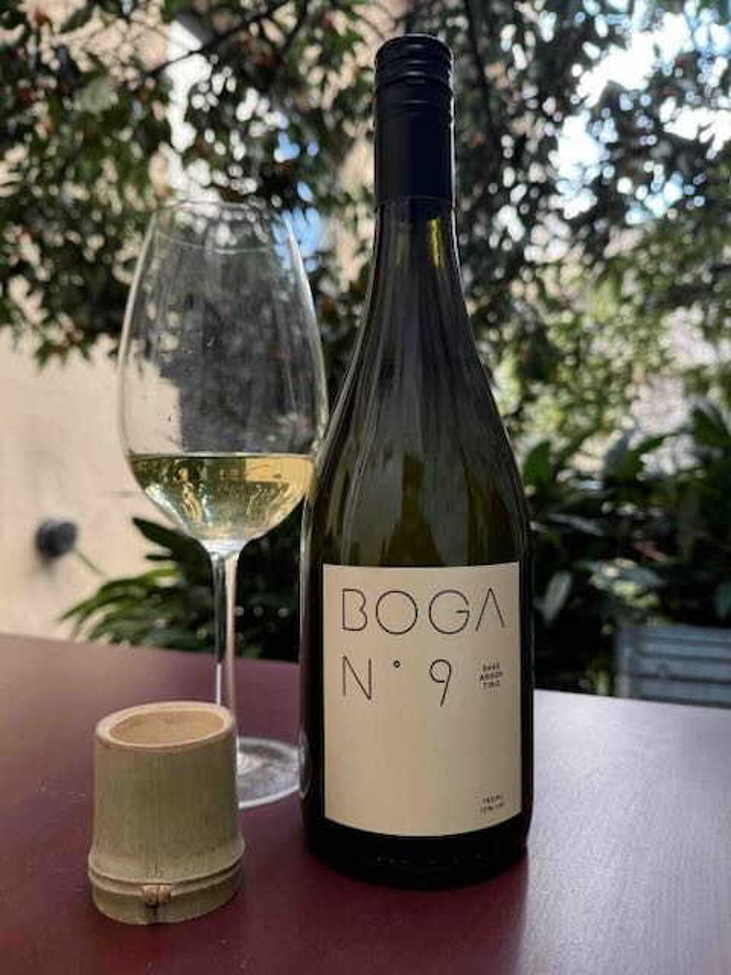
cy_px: 488
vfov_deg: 71.6
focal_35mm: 24
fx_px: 676
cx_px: 366
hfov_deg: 56.8
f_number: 1.78
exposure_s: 1/107
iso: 200
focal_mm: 6.76
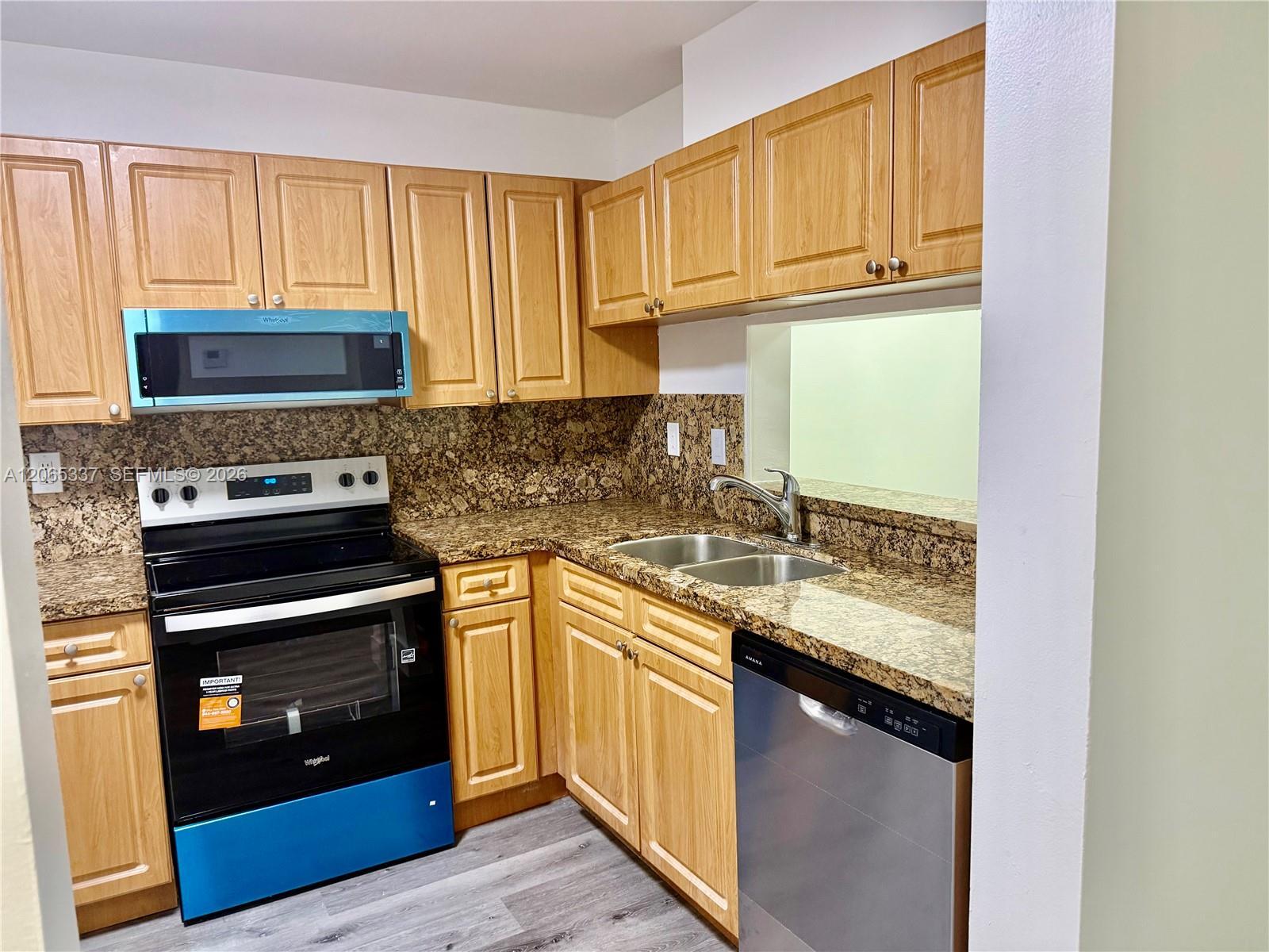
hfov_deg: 71.6
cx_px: 634
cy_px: 476
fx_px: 880
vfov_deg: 56.8
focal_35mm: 24
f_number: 1.78
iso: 320
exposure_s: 1/60
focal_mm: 6.76
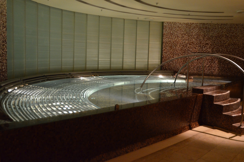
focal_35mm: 36
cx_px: 122
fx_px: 243
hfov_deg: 53.2
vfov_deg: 36.7
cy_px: 81
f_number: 3.5
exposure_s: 1/30
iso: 2500
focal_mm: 24
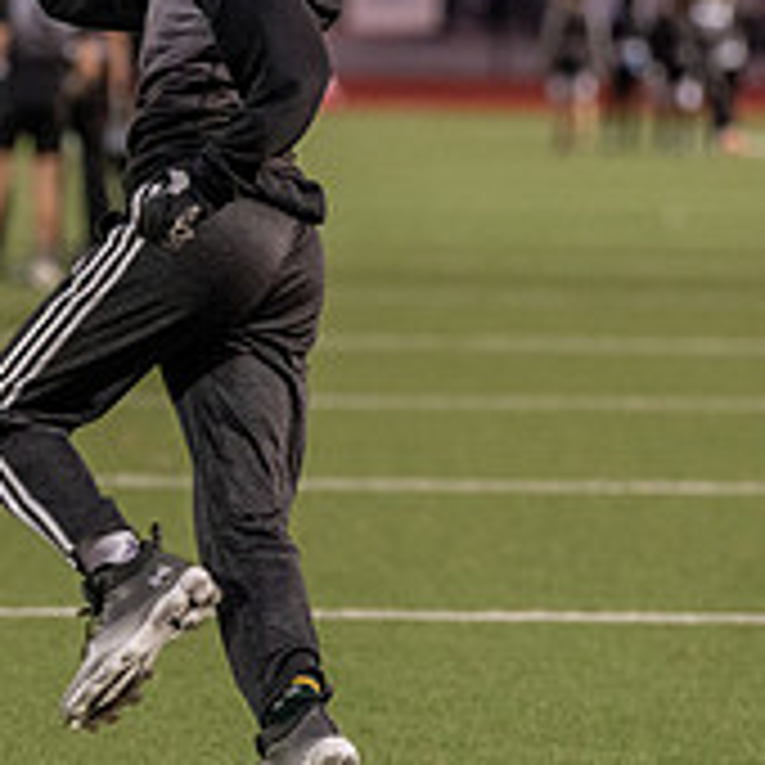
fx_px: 9076
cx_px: 135
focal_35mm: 363
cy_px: 56
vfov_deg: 4.8
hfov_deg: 4.8
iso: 4000
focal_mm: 125
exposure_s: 1/1000
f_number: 2.8
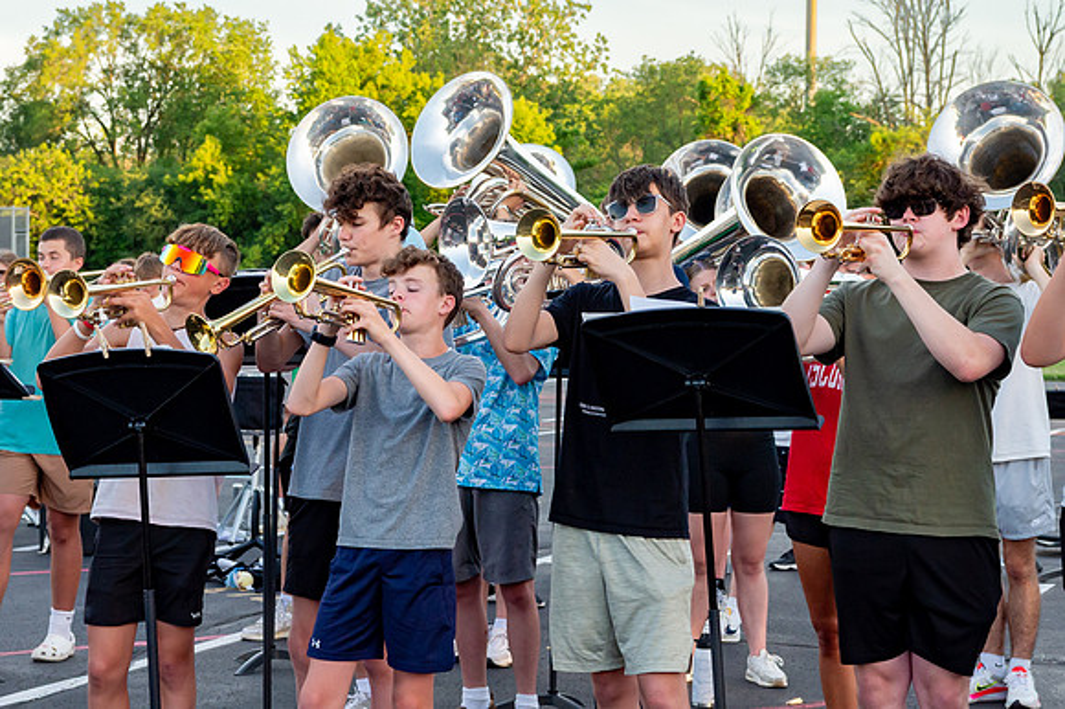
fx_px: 2909
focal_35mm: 98
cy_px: 303
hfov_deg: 20.7
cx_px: 432
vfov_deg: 13.9
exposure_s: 1/400
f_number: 9
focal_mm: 70
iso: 1250
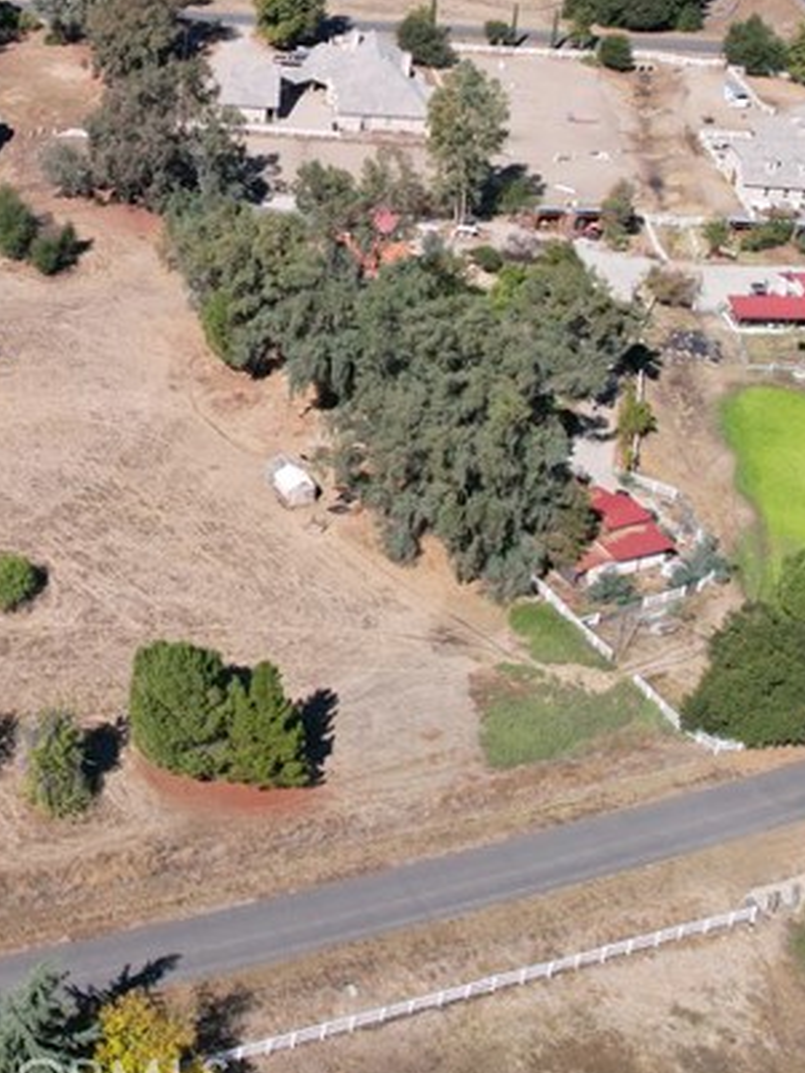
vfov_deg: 34.4
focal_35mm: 54
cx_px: -110
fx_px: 1673
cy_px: 207
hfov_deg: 24.9
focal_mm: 8.38
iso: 120
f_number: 2.8
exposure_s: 1/60
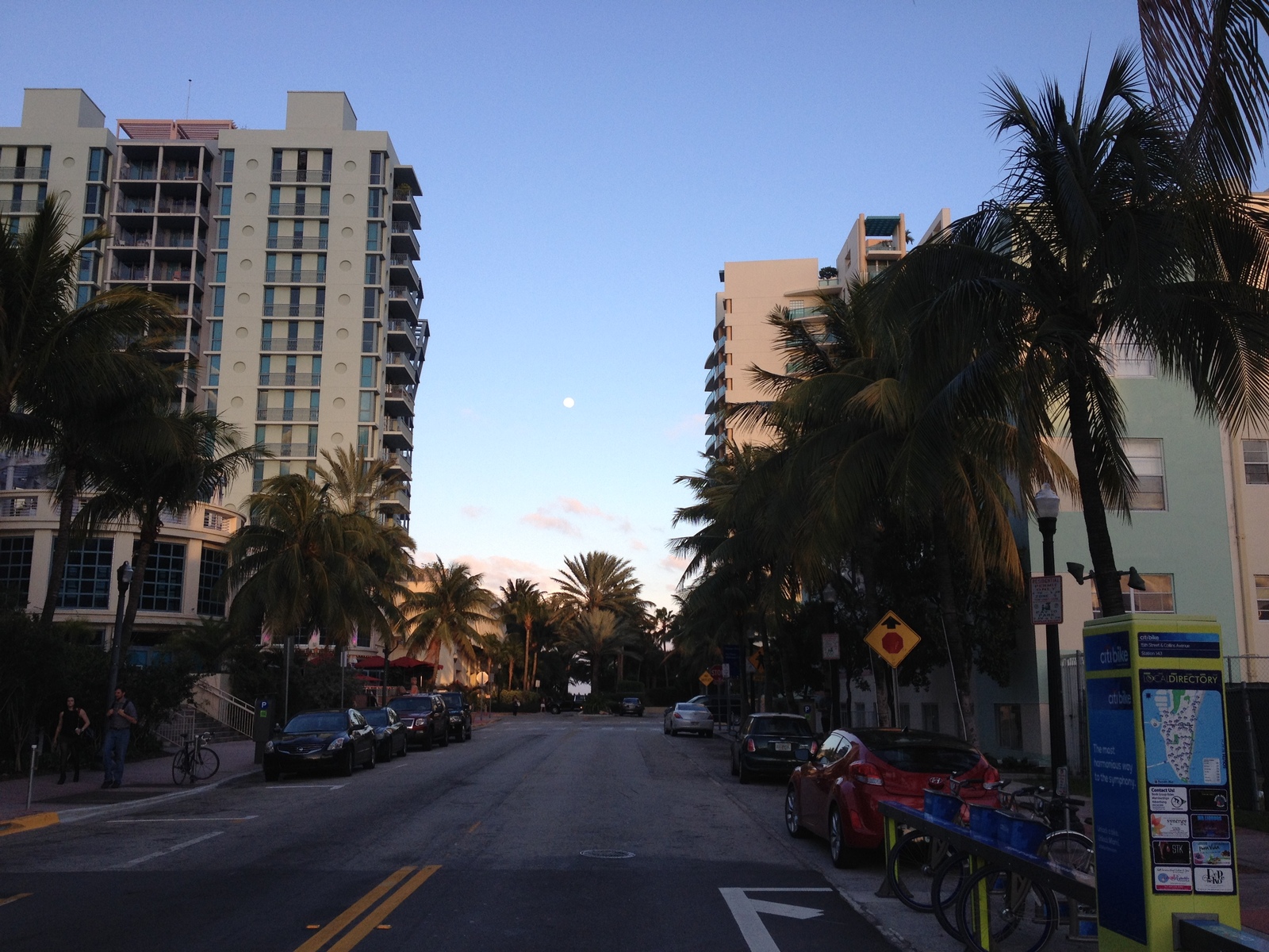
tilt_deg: +8.9
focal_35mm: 35
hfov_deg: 52.6
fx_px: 1283
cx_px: 634
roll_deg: +0.1
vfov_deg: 40.7
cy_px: 476
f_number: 2.4
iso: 50
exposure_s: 1/403
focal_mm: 4.28
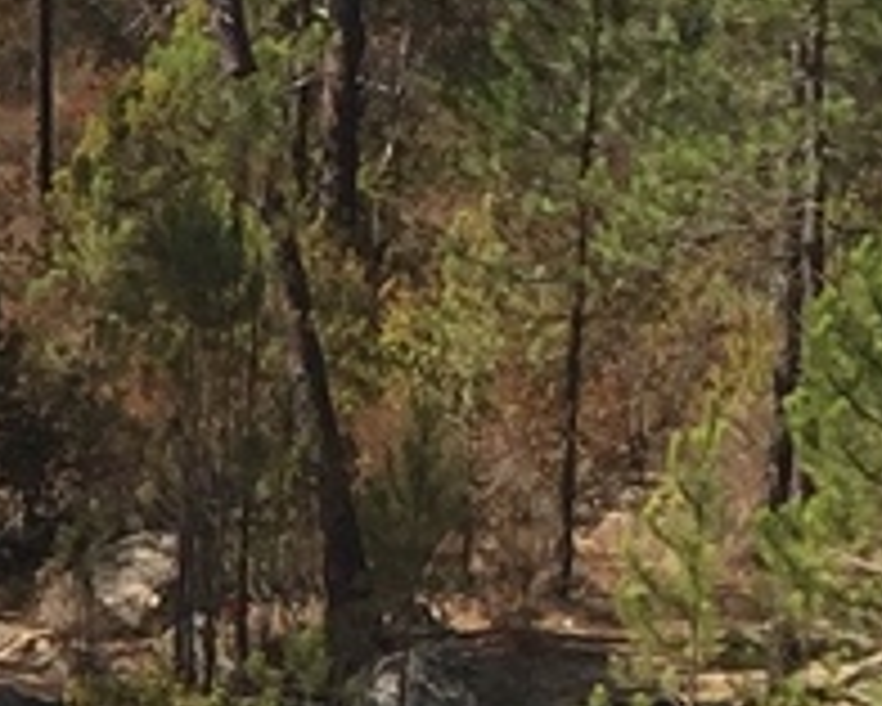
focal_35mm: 231
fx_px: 6033
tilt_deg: -5.6
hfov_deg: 7.9
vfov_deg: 6.6
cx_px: -1071
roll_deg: -1.2
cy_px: 962
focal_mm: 4.15
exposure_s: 1/1582
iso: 32
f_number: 2.2
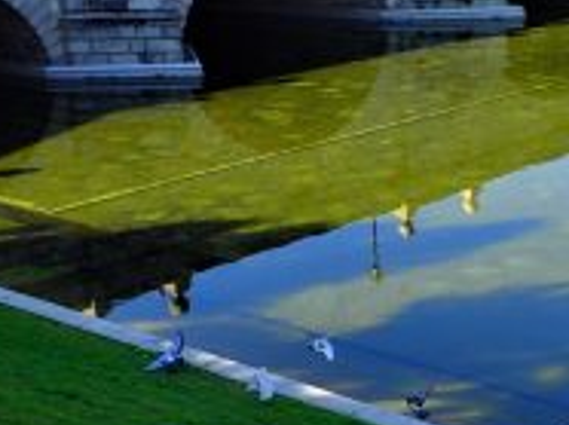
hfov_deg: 23.5
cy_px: 235
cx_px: 364
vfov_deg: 17.7
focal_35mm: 83
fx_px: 1363
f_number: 3.5
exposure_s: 1/500
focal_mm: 6.42
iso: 100
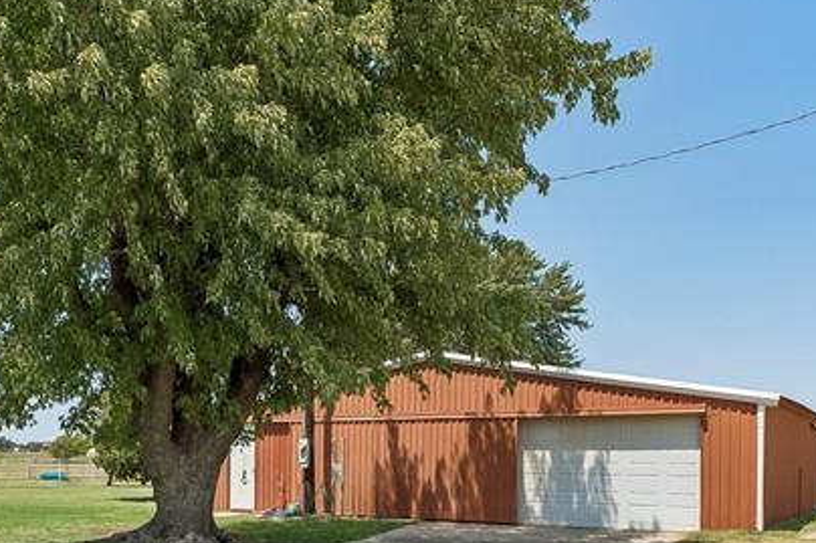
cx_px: 326
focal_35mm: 38
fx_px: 861
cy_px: 466
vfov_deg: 33.5
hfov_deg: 50.4
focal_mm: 10
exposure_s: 1/1000
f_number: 5.6
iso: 100
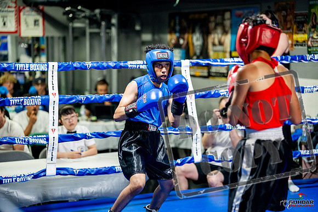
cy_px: 106
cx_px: 159
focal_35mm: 88
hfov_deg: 23.1
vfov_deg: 15.5
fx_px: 777
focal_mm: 88
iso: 4000
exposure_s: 1/800
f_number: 2
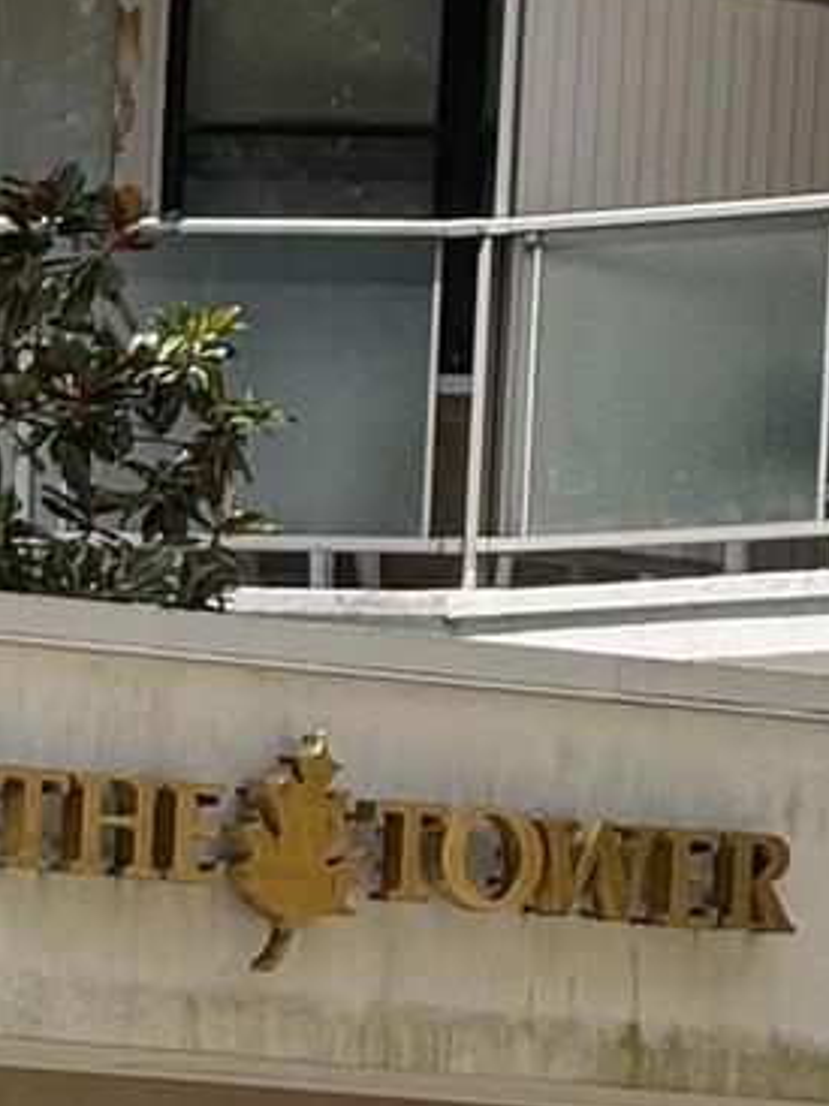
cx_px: 621
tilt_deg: +1.1
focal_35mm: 502
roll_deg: -3.5
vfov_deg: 3.9
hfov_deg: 3.0
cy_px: 1796
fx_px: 16039
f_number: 2.8
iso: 50
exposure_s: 1/1004
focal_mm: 15.66
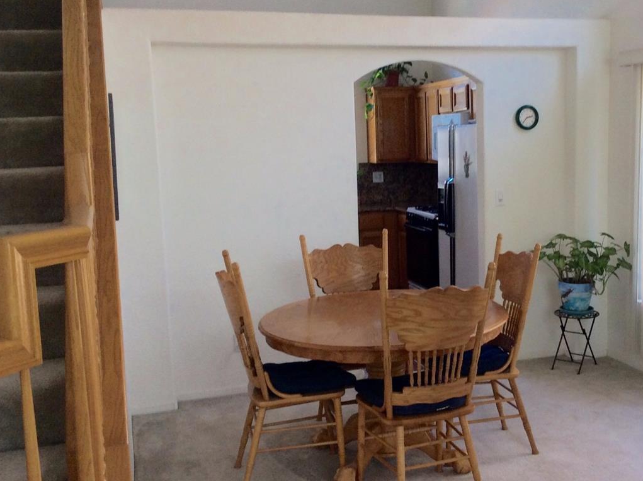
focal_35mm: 47
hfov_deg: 40.0
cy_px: 259
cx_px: 426
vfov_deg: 30.8
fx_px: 872
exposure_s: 1/40
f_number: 2.4
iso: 32
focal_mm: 3.3
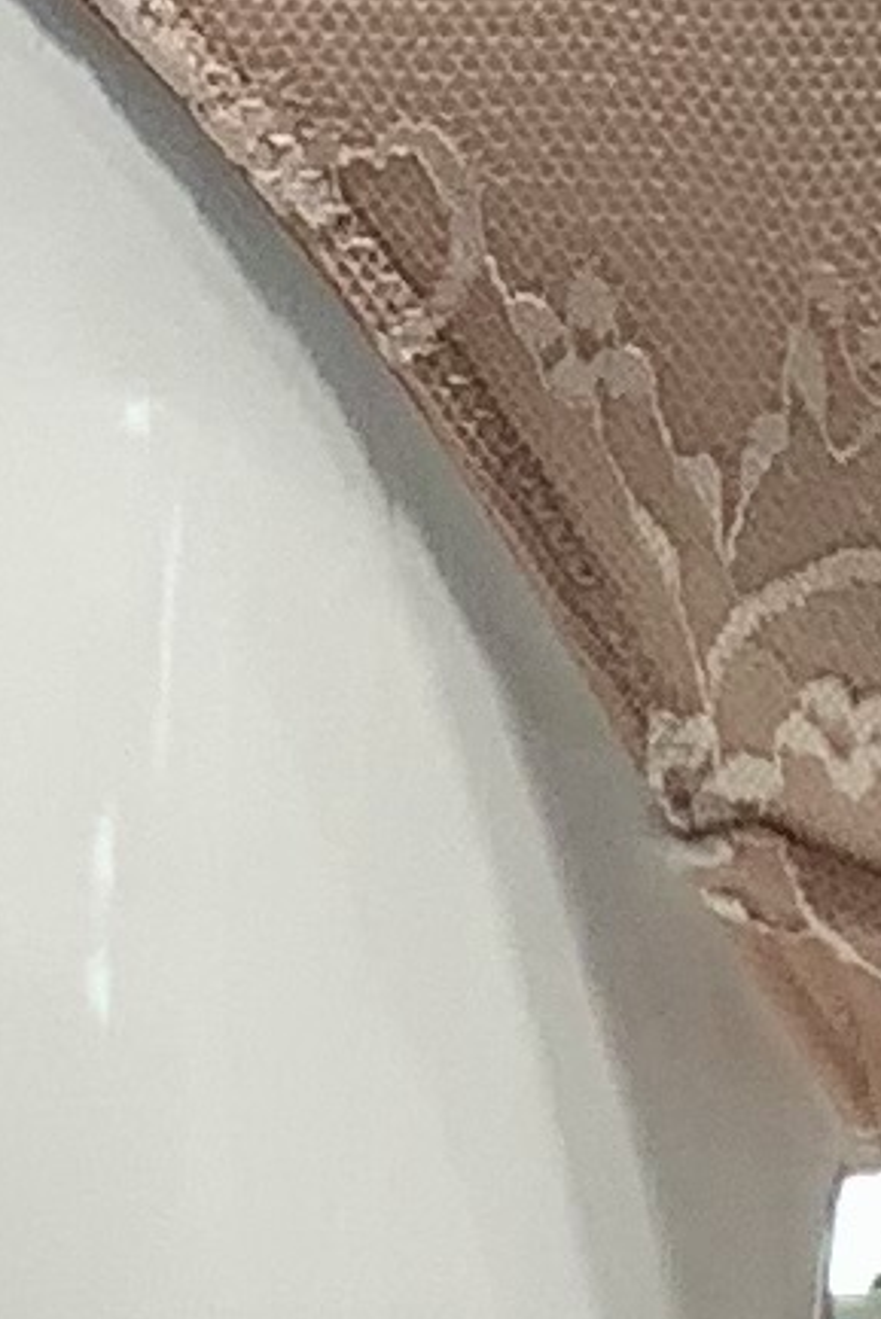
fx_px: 8912
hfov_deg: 5.7
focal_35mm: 243
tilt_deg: +14.1
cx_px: 686
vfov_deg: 8.0
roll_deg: +1.7
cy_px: -1523
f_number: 2.4
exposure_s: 1/127
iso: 25
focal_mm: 3.3
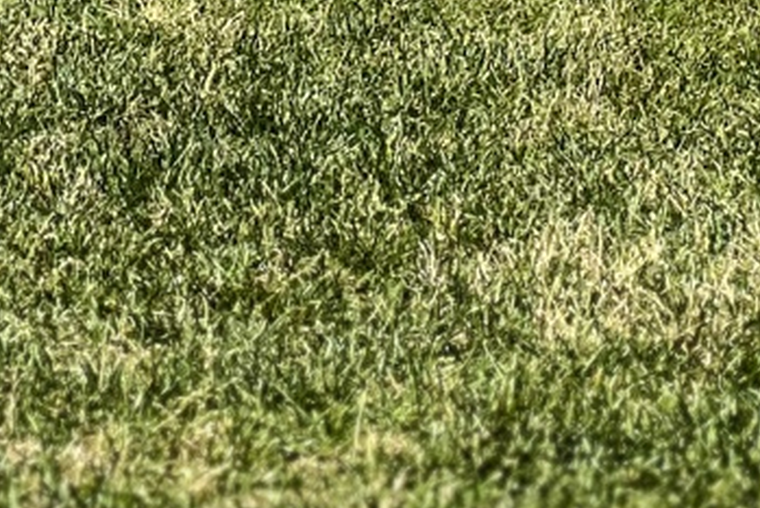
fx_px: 7265
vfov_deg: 3.9
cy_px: -582
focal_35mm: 344
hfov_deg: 6.0
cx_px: 831
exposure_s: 1/640
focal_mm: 9
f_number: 2.8
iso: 32
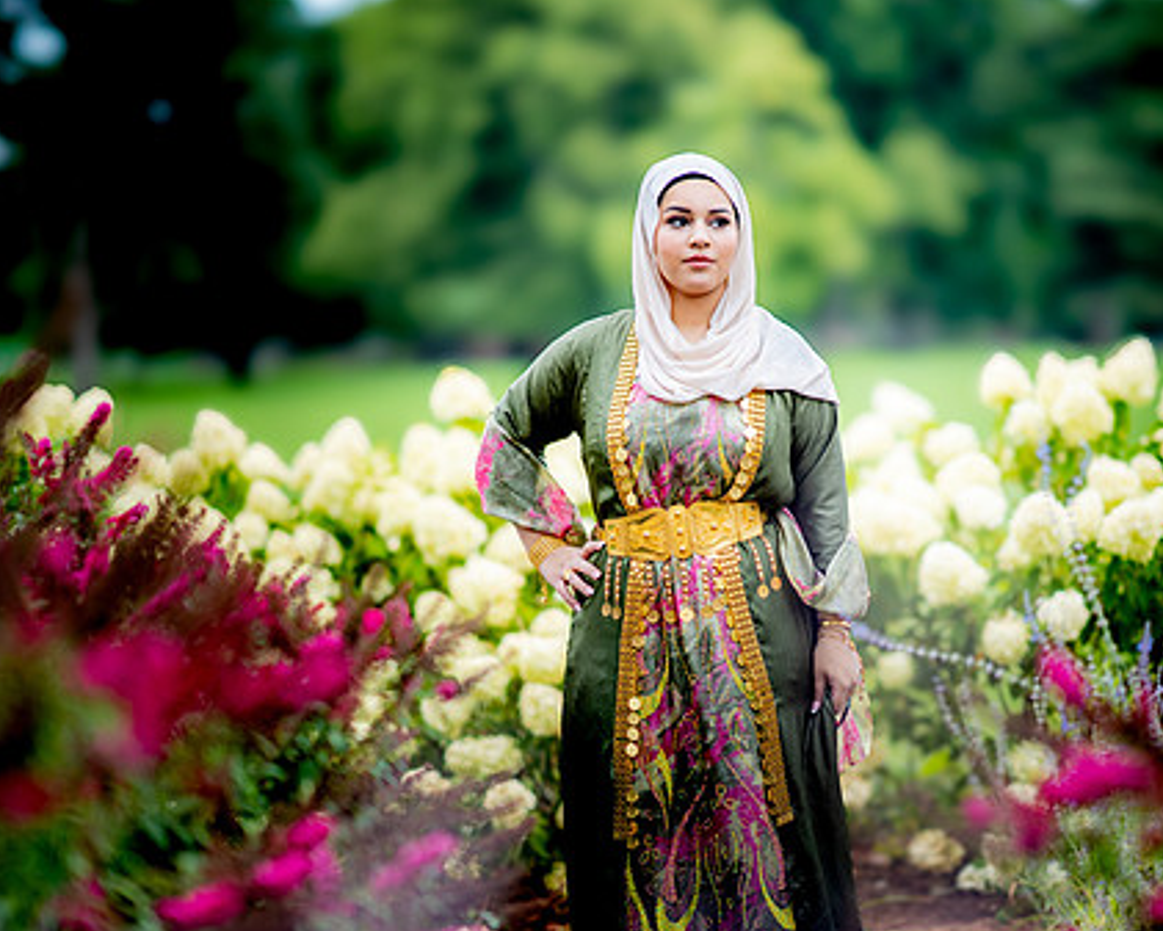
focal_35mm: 110
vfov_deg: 14.0
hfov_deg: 17.5
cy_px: 524
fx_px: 3787
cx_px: 624
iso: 100
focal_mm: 85
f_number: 1.4
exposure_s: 1/1250
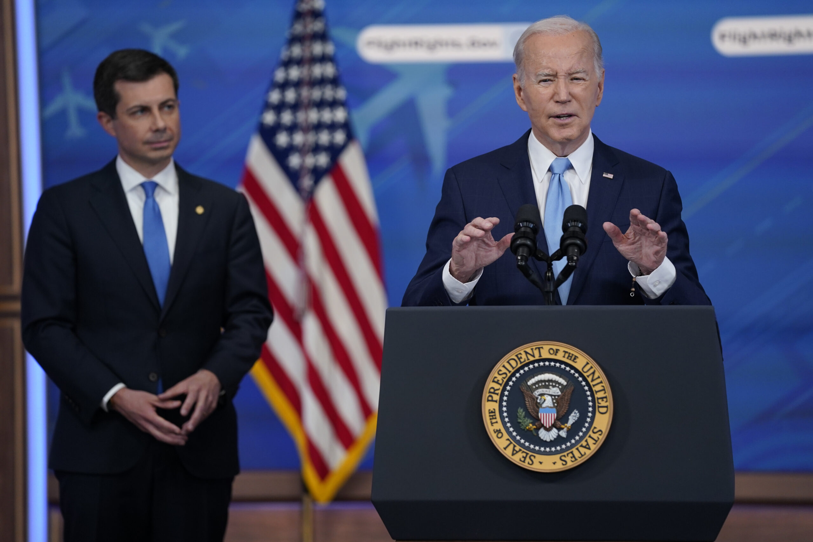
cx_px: 406
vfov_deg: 7.3
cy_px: 271
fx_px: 4223
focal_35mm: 187
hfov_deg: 11.0
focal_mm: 187
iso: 1250
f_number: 3.2
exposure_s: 1/250
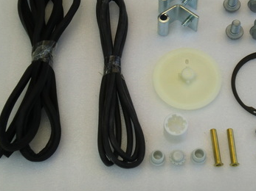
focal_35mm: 69
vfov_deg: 21.3
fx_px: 510
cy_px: 72
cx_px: 149
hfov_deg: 28.1
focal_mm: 9.3
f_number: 3.7
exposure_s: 1/60
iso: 125
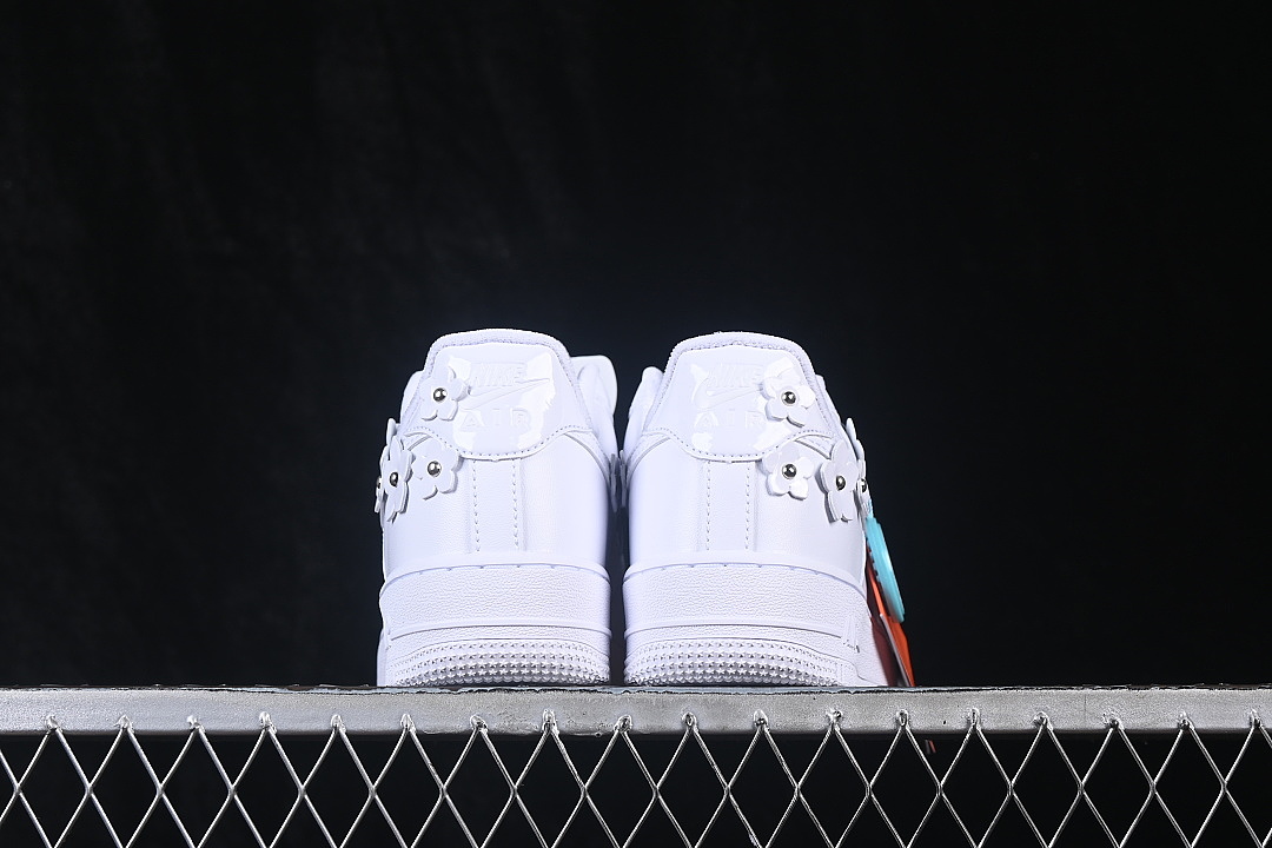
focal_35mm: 75
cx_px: 636
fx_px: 2650
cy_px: 424
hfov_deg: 27.0
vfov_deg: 18.2
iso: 160
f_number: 8
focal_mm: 50
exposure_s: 1/100
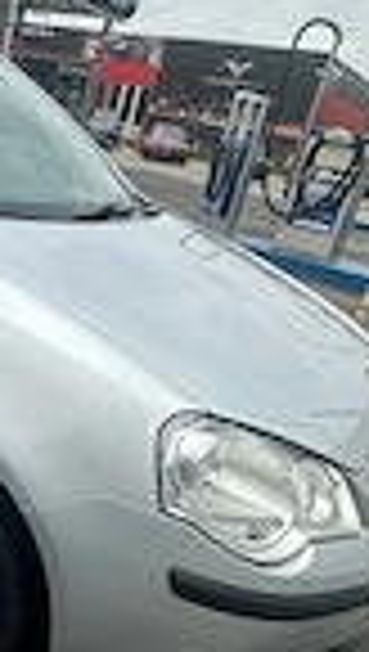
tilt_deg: -21.6
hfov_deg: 25.4
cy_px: 373
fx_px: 728
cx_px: -81
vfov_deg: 48.2
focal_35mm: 42
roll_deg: -8.8
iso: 40
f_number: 2.2
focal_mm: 2.22
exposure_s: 1/979
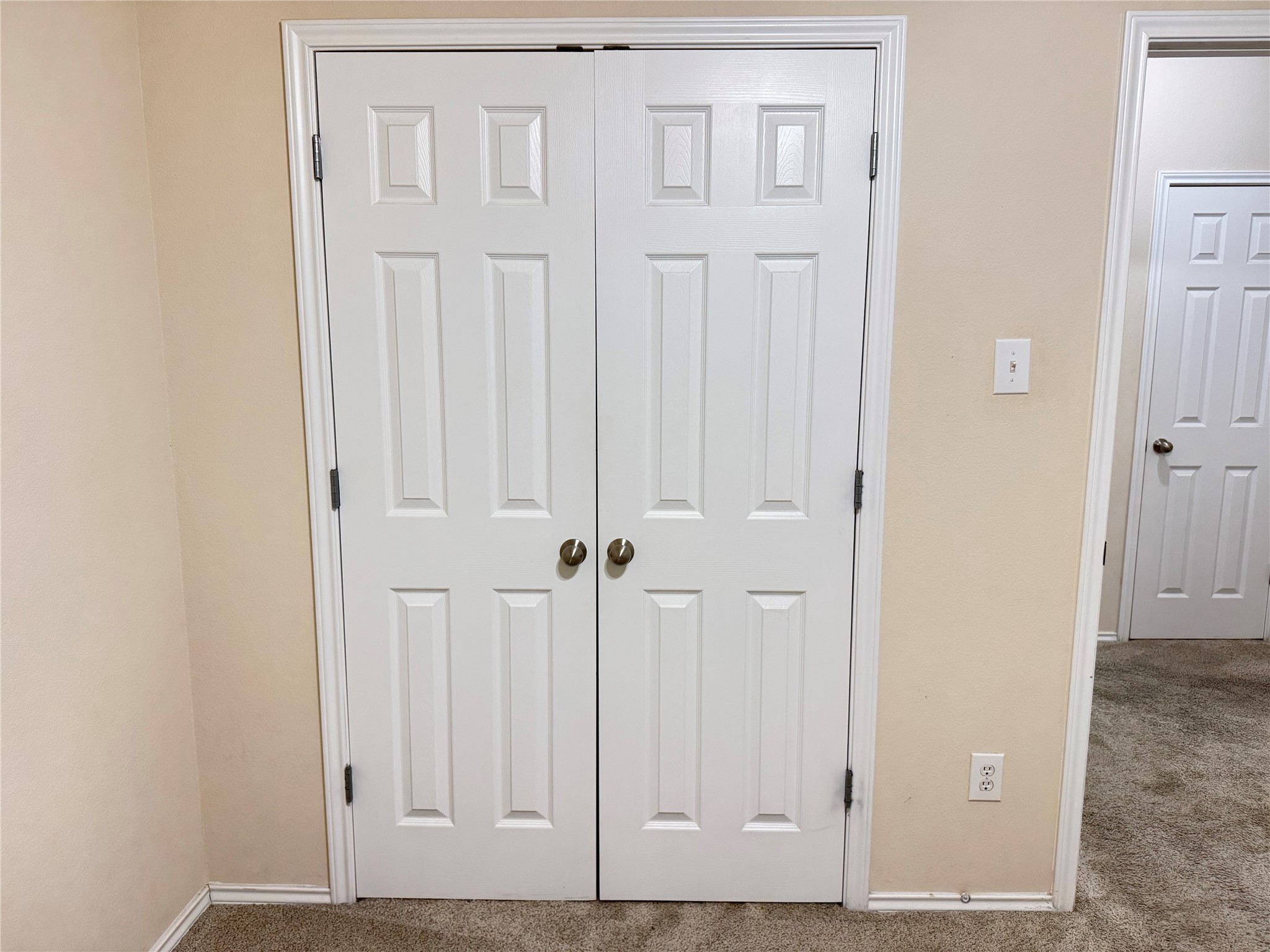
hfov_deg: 71.6
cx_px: 635
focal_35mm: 24
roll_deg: -0.1
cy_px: 476
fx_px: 881
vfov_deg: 56.8
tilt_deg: -9.5
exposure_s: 1/60
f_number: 1.78
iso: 320
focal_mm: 6.76
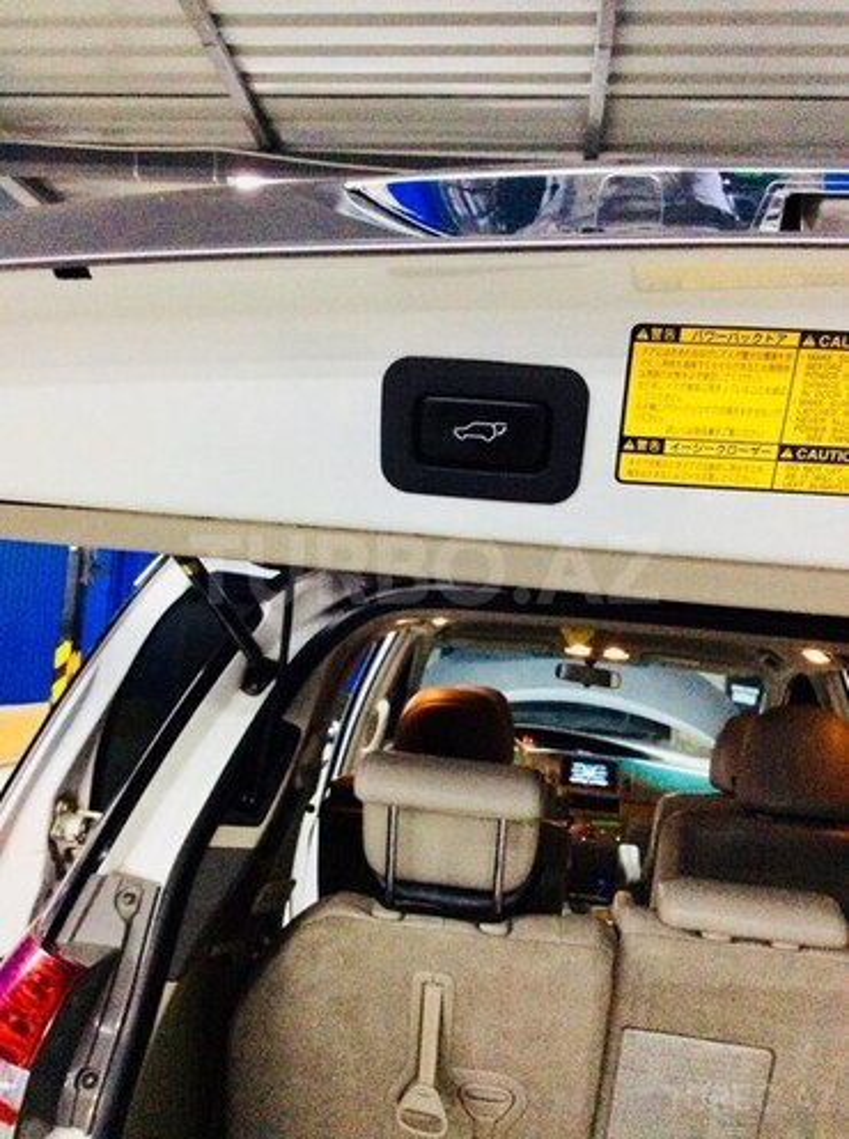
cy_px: 570
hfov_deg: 44.0
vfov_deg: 56.9
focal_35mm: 32
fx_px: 1050
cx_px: 424
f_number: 2.4
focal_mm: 3.3
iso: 250
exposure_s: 1/25
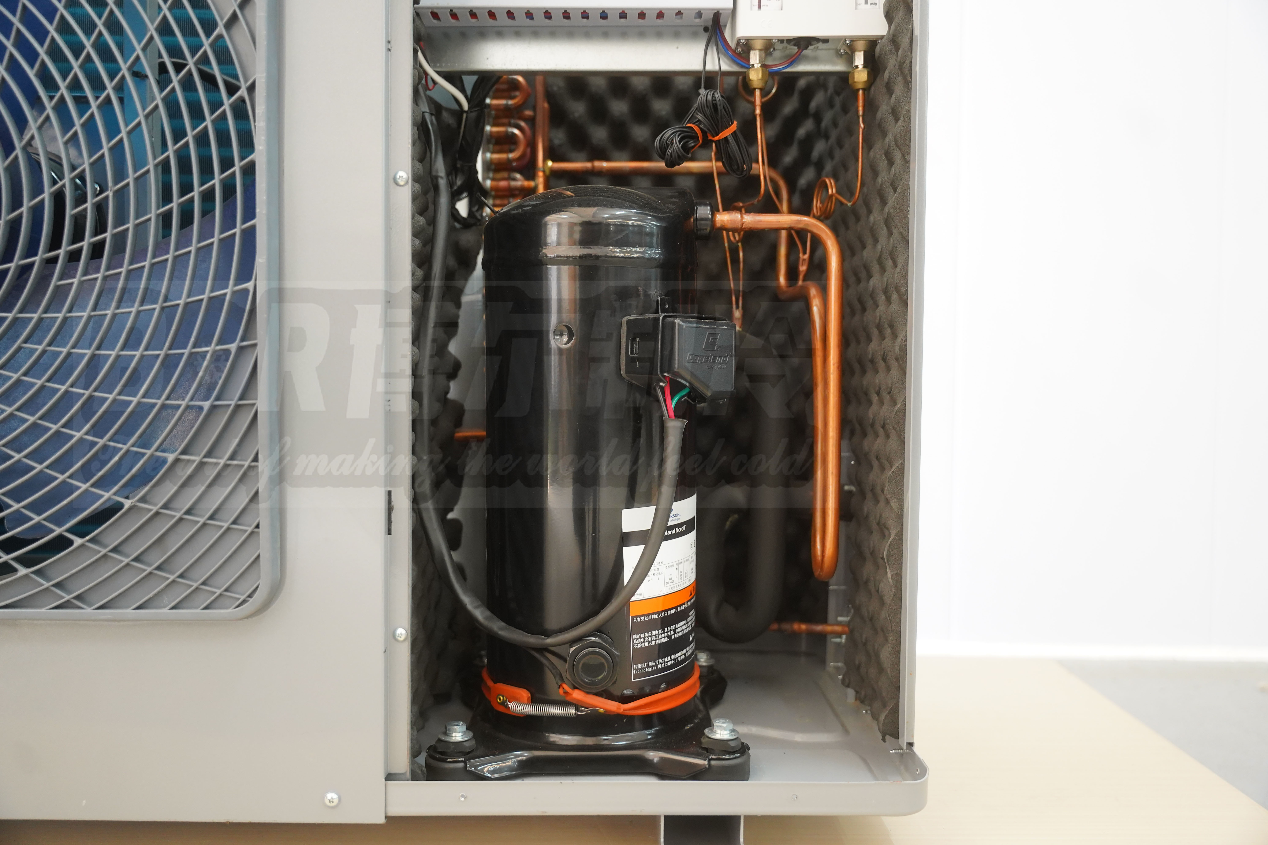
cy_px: 422
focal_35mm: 31
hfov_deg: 60.3
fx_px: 1092
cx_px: 634
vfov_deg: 42.3
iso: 2000
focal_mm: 31
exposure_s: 1/100
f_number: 2.8
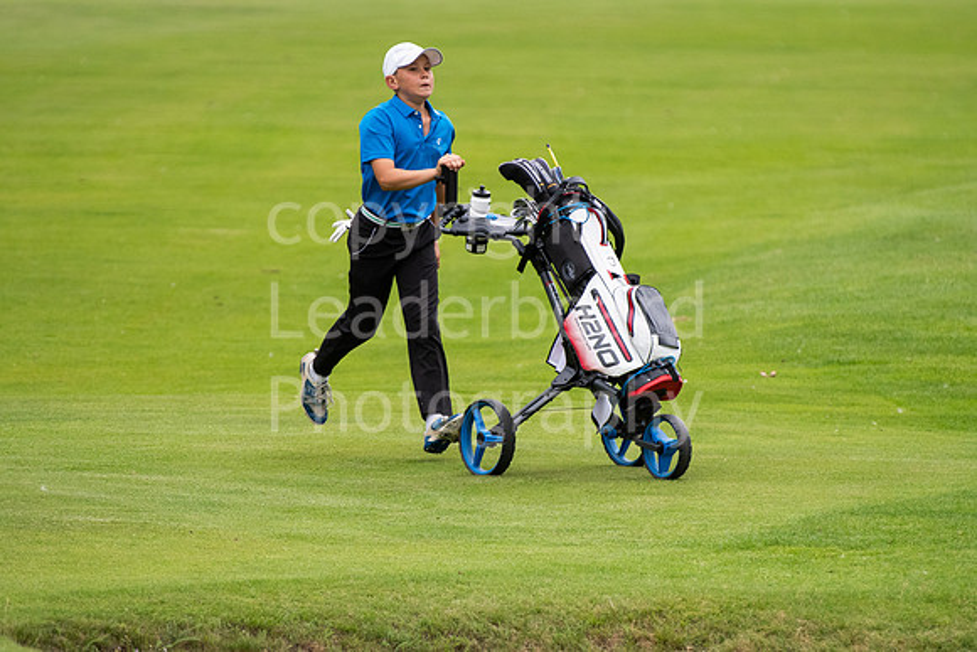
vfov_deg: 1.8
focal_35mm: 750
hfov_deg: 2.7
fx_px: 20358
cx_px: 488
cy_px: 326
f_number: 6.3
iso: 1250
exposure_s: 1/1600
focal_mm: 500
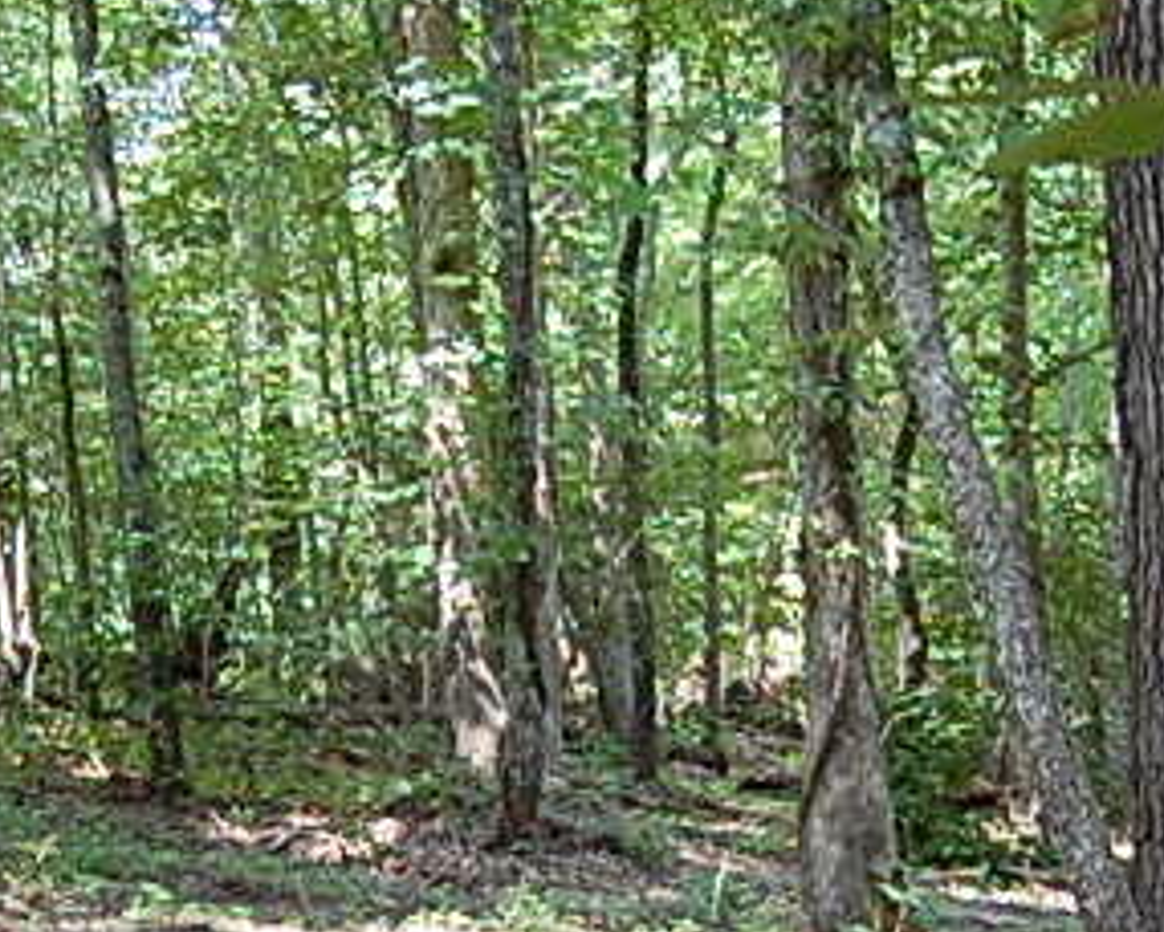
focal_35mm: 133
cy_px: 802
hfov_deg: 14.5
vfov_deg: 11.6
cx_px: 411
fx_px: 4583
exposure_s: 1/40
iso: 200
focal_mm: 18
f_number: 3.5
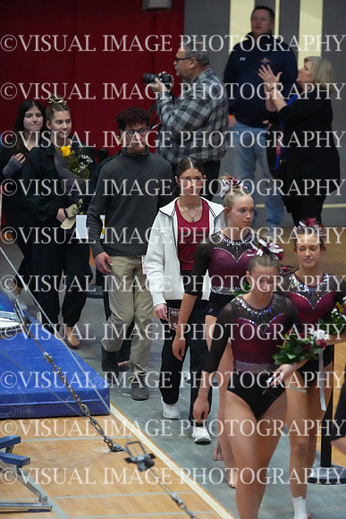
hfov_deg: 4.6
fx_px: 4322
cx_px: 173
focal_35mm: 300
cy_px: 260
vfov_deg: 6.9
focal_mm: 300
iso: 20000
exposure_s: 1/1600
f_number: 3.5
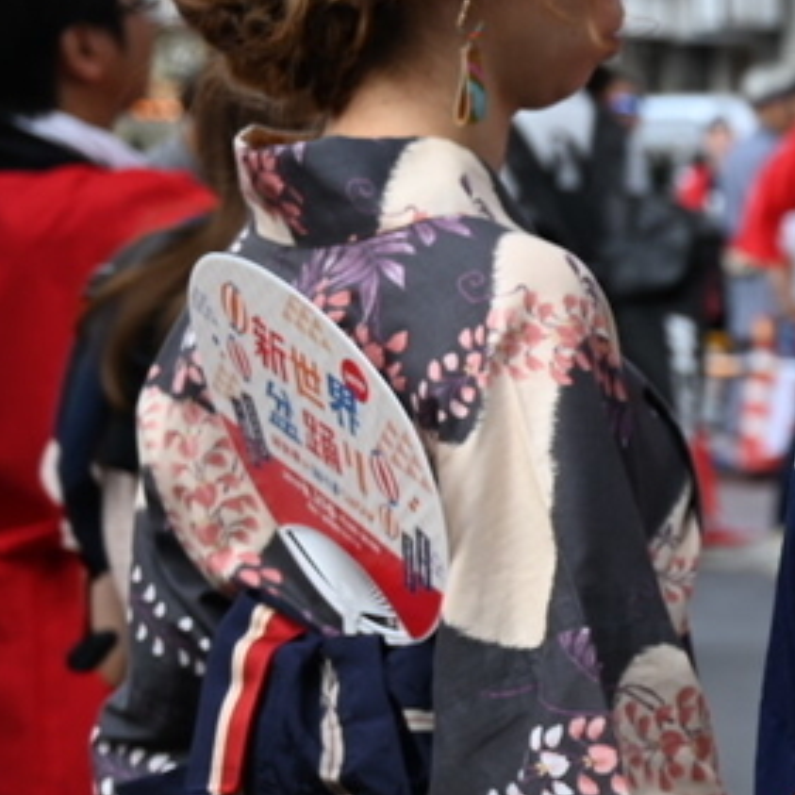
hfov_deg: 9.8
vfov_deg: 10.4
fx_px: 4339
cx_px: 1559
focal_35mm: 167
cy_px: 656
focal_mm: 46
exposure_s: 1/80
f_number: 4.5
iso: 100
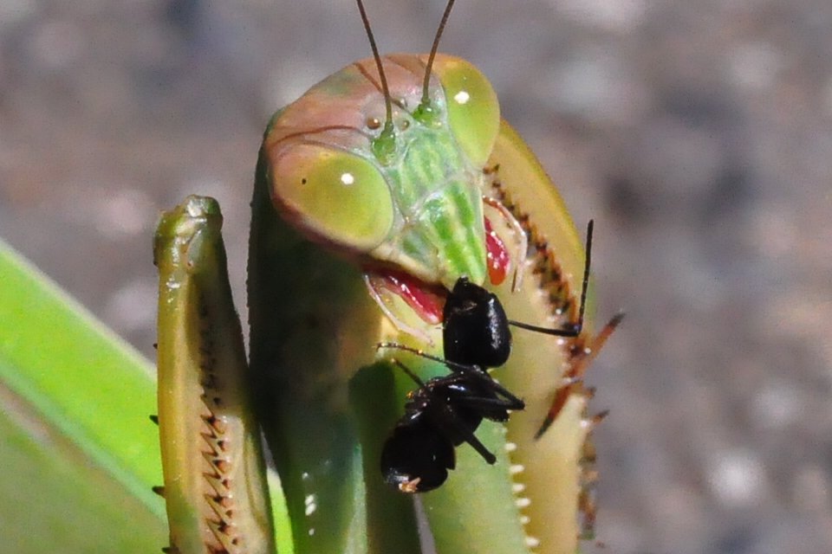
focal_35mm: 135
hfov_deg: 15.2
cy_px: 277
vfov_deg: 10.2
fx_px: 3120
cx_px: 416
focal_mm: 90
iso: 3200
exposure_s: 1/2500
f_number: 18
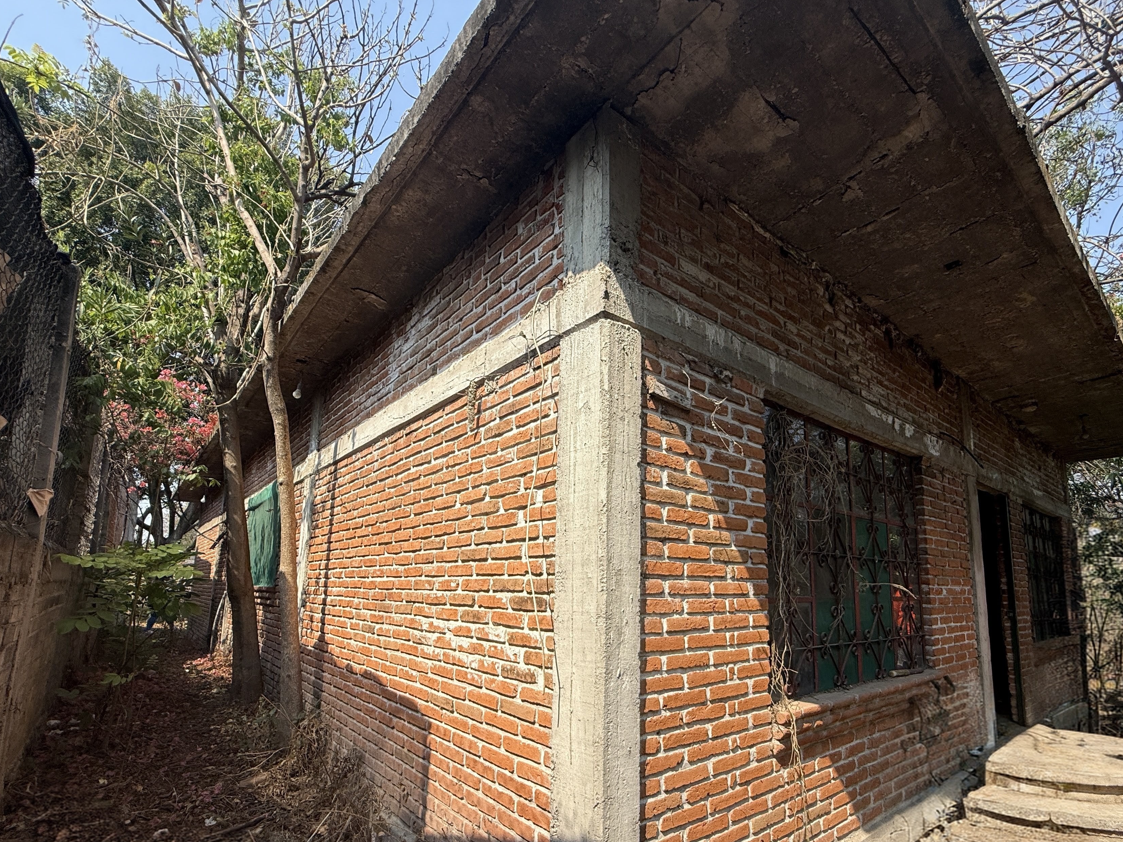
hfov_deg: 90.9
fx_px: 552
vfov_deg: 73.8
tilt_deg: +9.0
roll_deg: -2.0
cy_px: 510
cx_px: 602
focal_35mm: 17
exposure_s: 1/1285
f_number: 2.2
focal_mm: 2.22
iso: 50
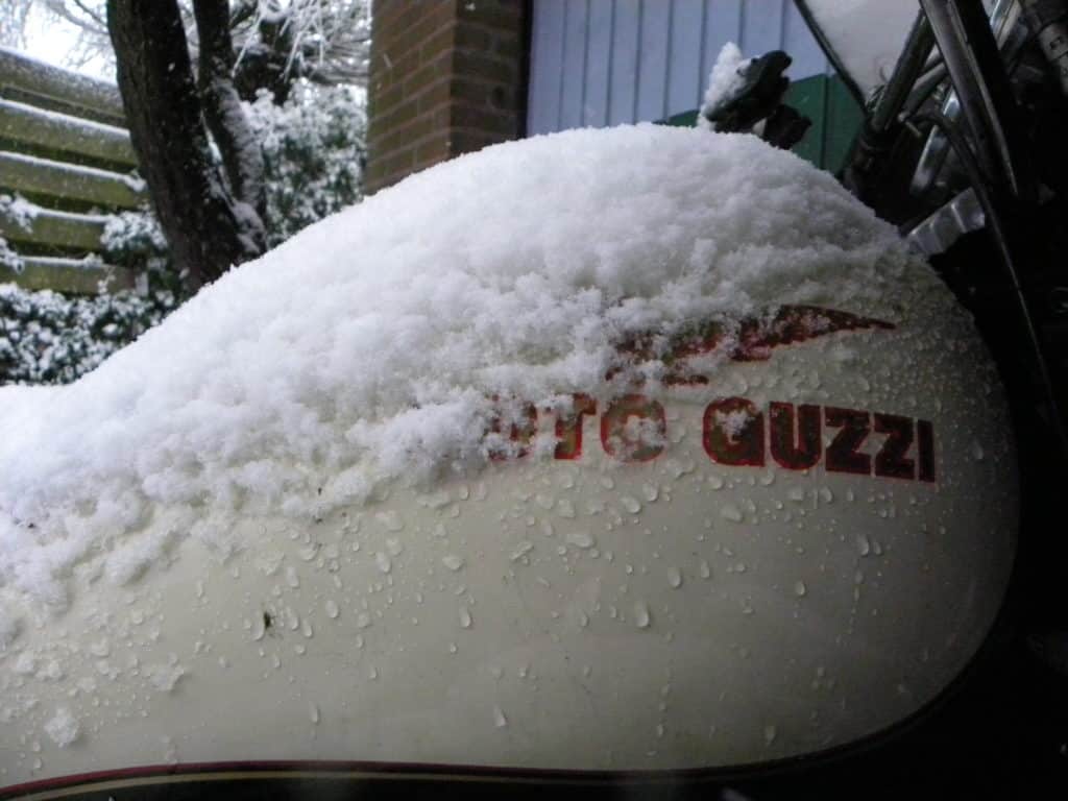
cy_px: 400
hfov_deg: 67.3
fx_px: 802
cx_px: 534
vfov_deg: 53.1
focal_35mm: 26
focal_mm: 4.6
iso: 800
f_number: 2.8
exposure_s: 1/148
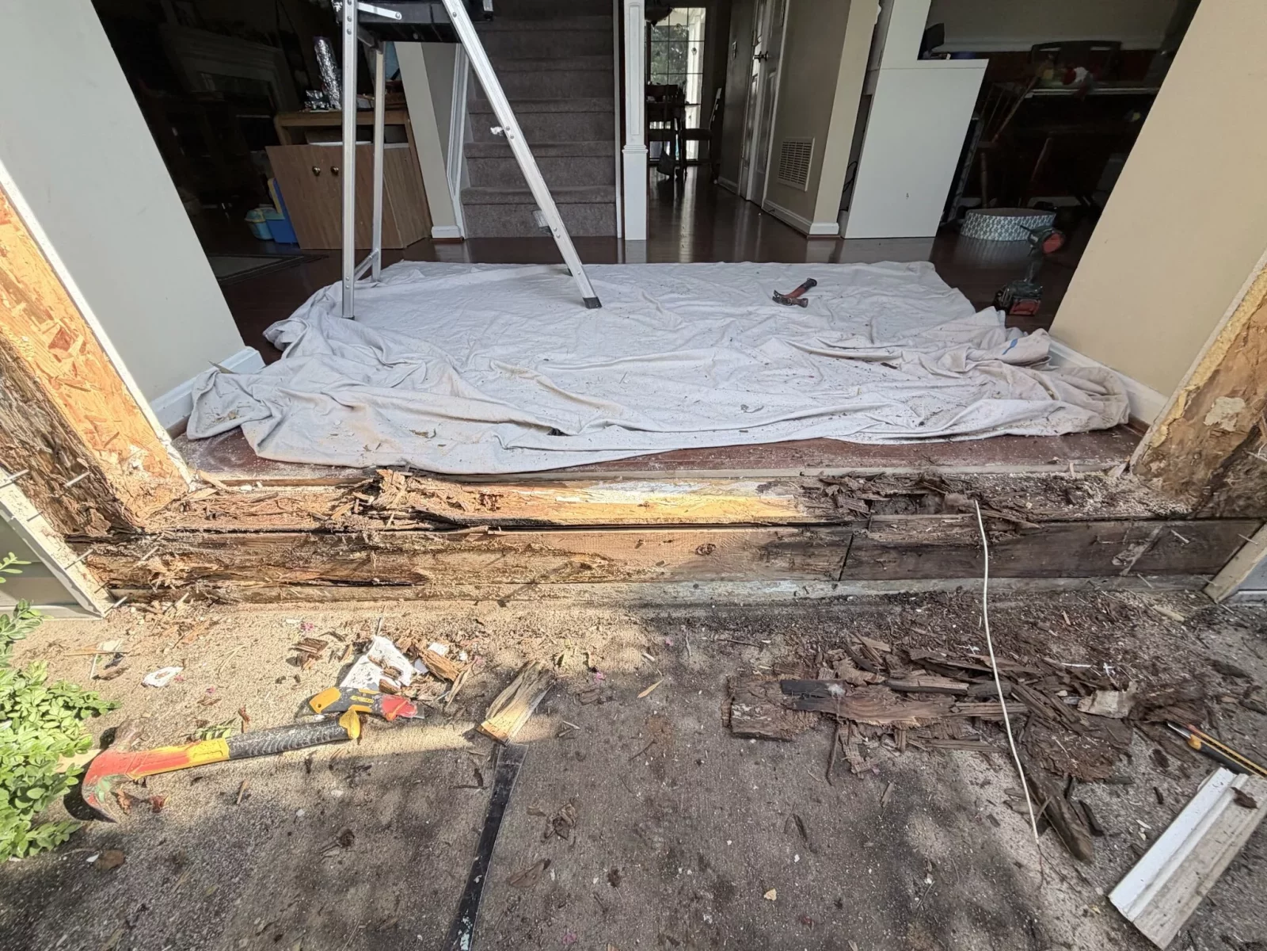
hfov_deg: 102.1
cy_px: 476
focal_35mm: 14
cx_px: 634
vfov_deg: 85.7
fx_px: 512
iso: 40
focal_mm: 2.22
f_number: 2.2
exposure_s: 1/203
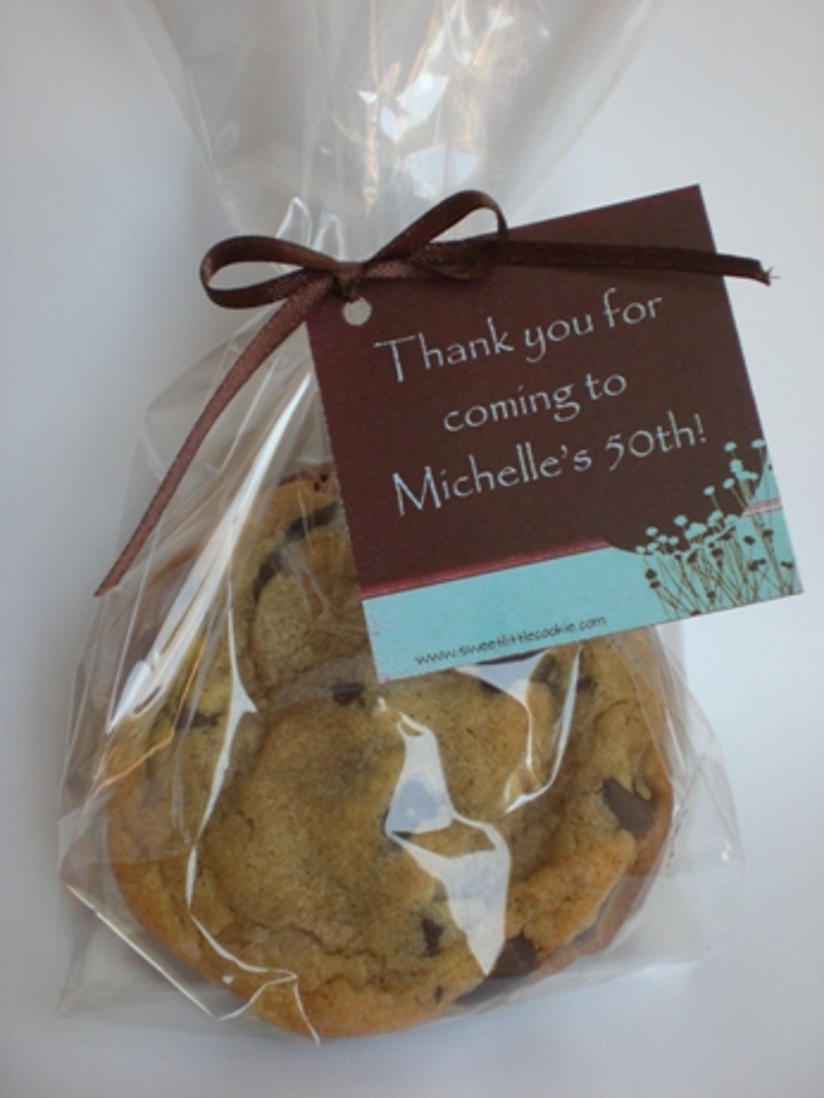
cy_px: 549
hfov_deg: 37.7
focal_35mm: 38
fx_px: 1206
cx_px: 412
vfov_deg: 49.0
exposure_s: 1/80
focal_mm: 6.3
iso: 100
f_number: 3.1
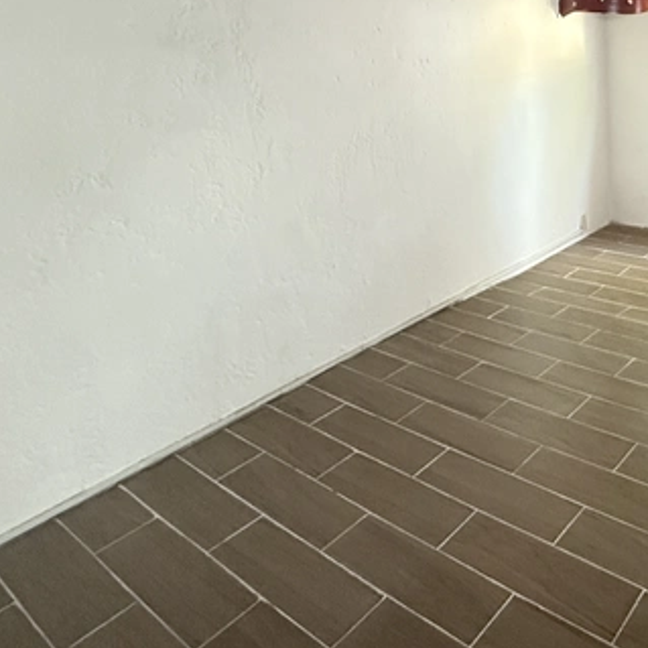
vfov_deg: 48.8
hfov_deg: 48.9
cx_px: 536
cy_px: 108
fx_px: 657
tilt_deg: -4.9
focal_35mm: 31
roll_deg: +1.2
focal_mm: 2.22
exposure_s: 1/60
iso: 1000
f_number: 2.2
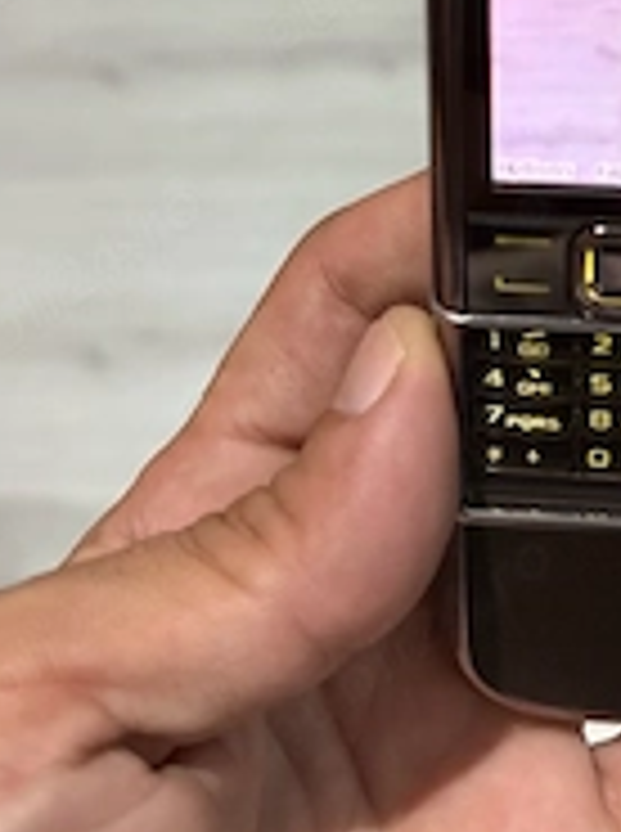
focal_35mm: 52
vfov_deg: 33.7
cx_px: 495
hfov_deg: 27.4
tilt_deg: -54.0
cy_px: 0
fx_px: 1248
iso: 640
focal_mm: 6.76
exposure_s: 1/50
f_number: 1.78
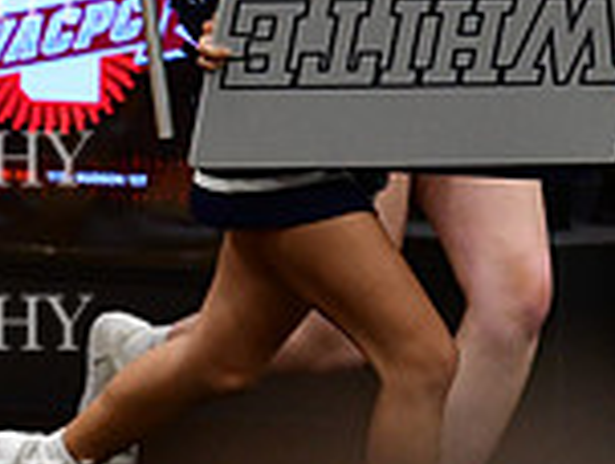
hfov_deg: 2.1
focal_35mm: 939
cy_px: -88
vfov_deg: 1.6
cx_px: -497
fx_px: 16722
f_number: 4
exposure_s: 1/500
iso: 4000
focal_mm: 170
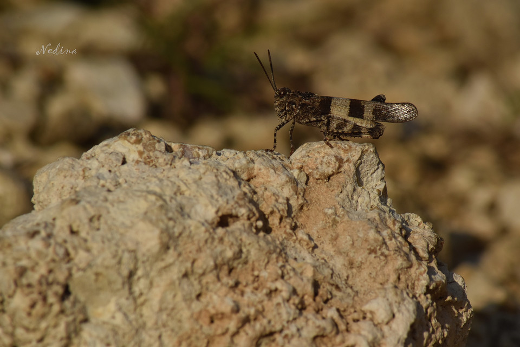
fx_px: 6499
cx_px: 260
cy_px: 174
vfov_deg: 3.1
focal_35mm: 450
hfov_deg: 4.6
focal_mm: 300
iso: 400
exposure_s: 1/1250
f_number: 20
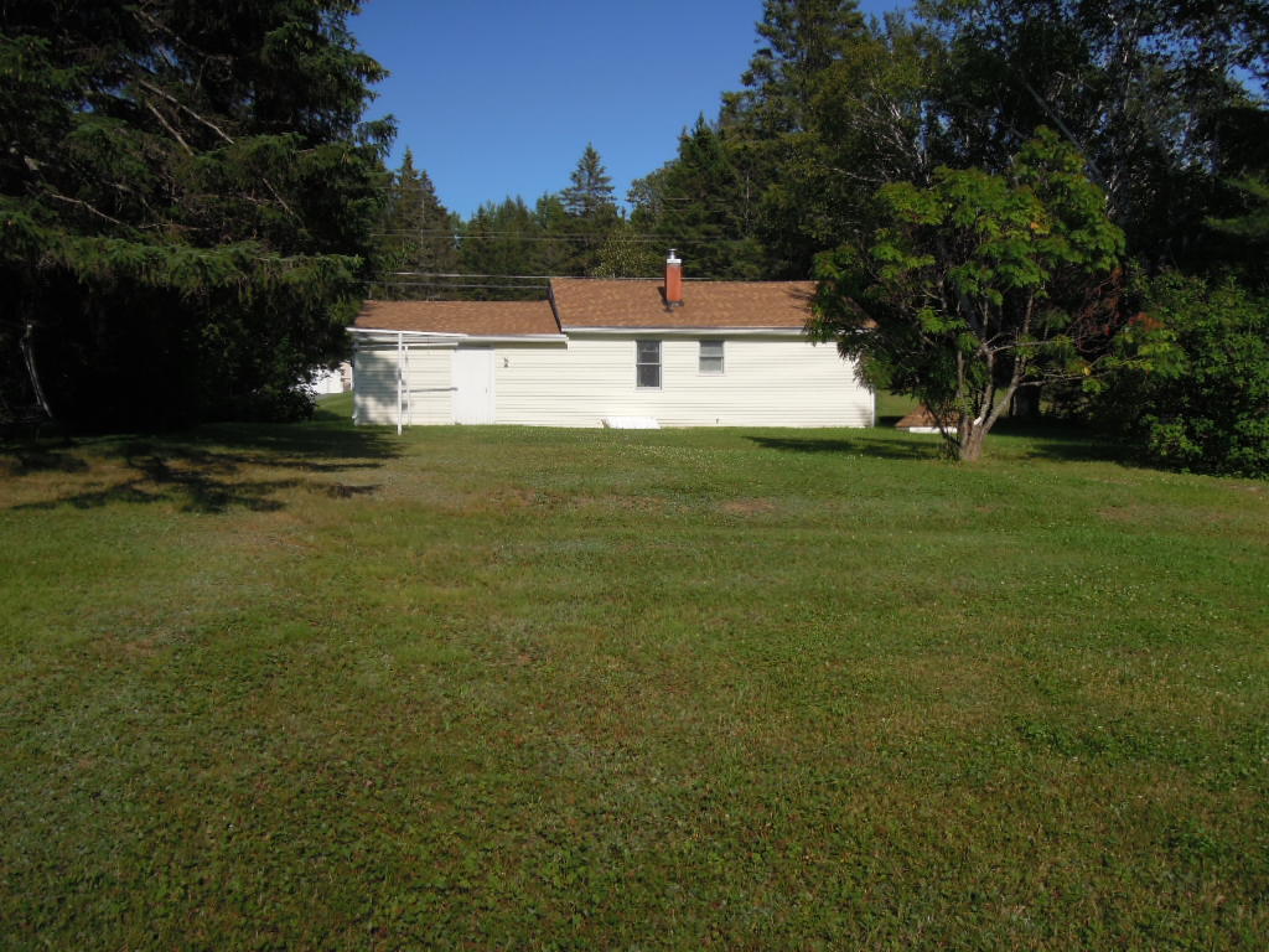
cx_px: 634
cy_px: 476
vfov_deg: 45.4
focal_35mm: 31
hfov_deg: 58.4
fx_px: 1136
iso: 160
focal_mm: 5.5
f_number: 4.7
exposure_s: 1/1600
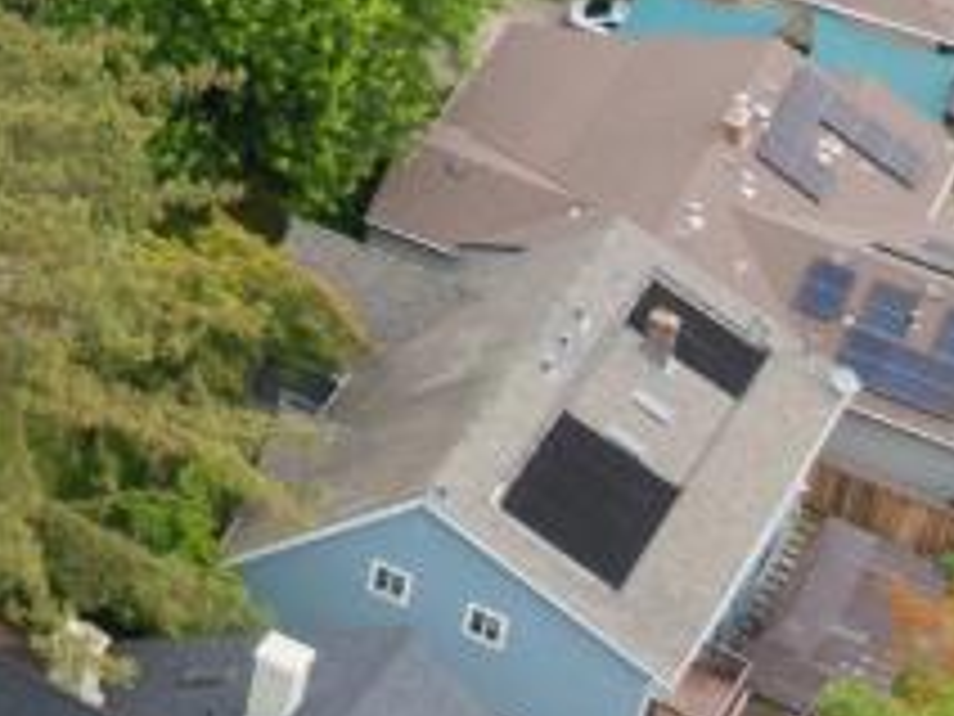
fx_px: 4685
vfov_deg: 8.0
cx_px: -1710
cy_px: -1024
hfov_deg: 9.6
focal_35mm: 170
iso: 180
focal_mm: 12.29
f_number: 2.8
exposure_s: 1/60
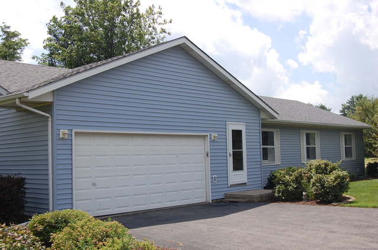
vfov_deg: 31.8
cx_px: 189
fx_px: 440
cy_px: 125
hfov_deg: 46.5
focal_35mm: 42
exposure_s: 1/320
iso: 200
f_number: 9
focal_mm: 28
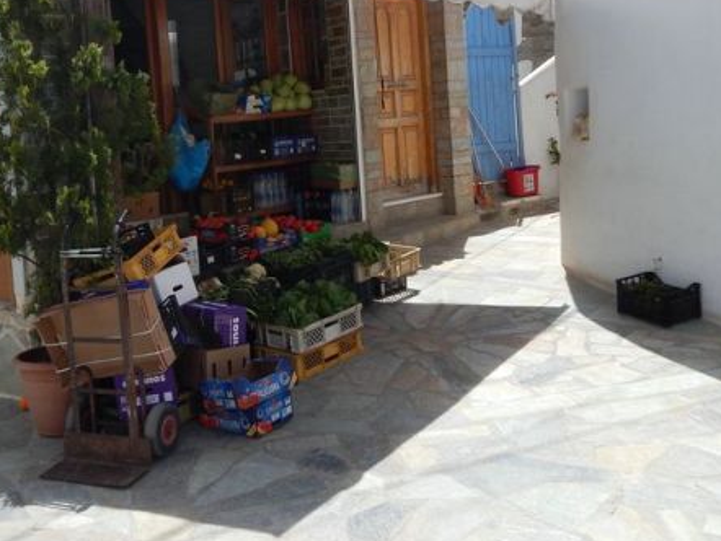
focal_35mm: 39
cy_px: 175
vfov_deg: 36.4
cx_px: 232
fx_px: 813
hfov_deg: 47.0
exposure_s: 1/400
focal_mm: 4
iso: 125
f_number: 6
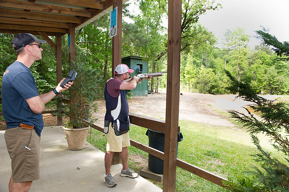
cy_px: 96
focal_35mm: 24
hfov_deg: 73.8
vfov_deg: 53.1
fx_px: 193
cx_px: 144
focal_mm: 24
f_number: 5.6
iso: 200
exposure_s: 1/100
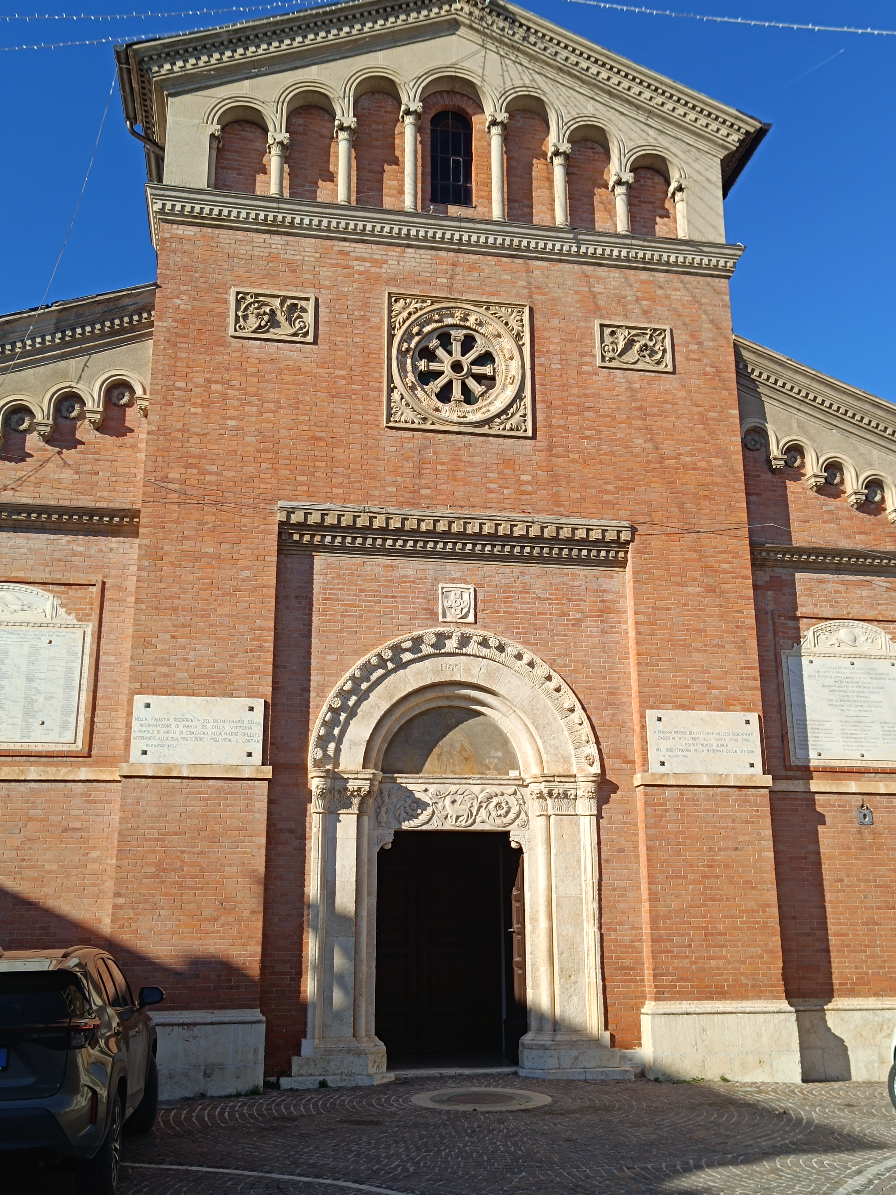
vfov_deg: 71.6
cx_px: 448
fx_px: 828
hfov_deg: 56.8
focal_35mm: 24
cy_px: 598
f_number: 1.88
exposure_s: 1/1290
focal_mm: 5.59
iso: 53
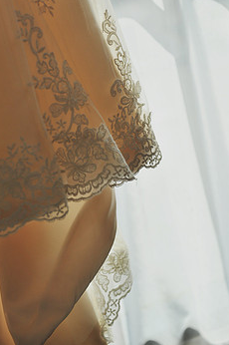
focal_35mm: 91
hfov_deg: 15.0
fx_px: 870
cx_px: 129
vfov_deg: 22.3
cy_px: 125
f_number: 4
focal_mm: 70
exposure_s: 1/1250
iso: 400
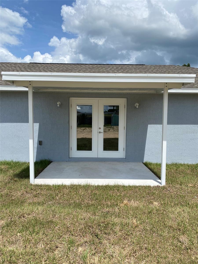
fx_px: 198
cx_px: 99
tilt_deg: -3.0
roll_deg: -1.1
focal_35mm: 26
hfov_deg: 53.1
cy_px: 132
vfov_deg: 67.3
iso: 32
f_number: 1.8
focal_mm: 4.25
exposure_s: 1/4444
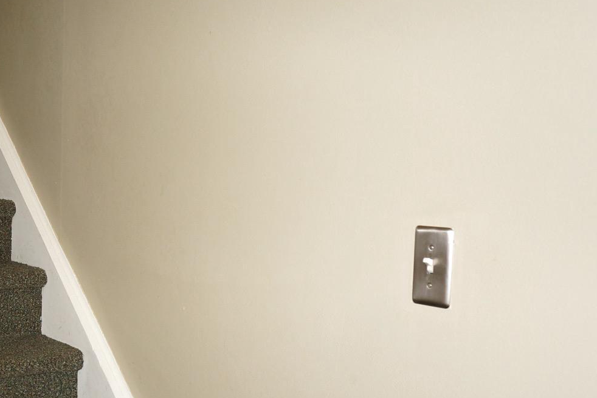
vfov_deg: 27.0
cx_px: 63
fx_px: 829
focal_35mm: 50
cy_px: 221
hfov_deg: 37.1
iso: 320
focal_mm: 16
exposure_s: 1/60
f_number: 4
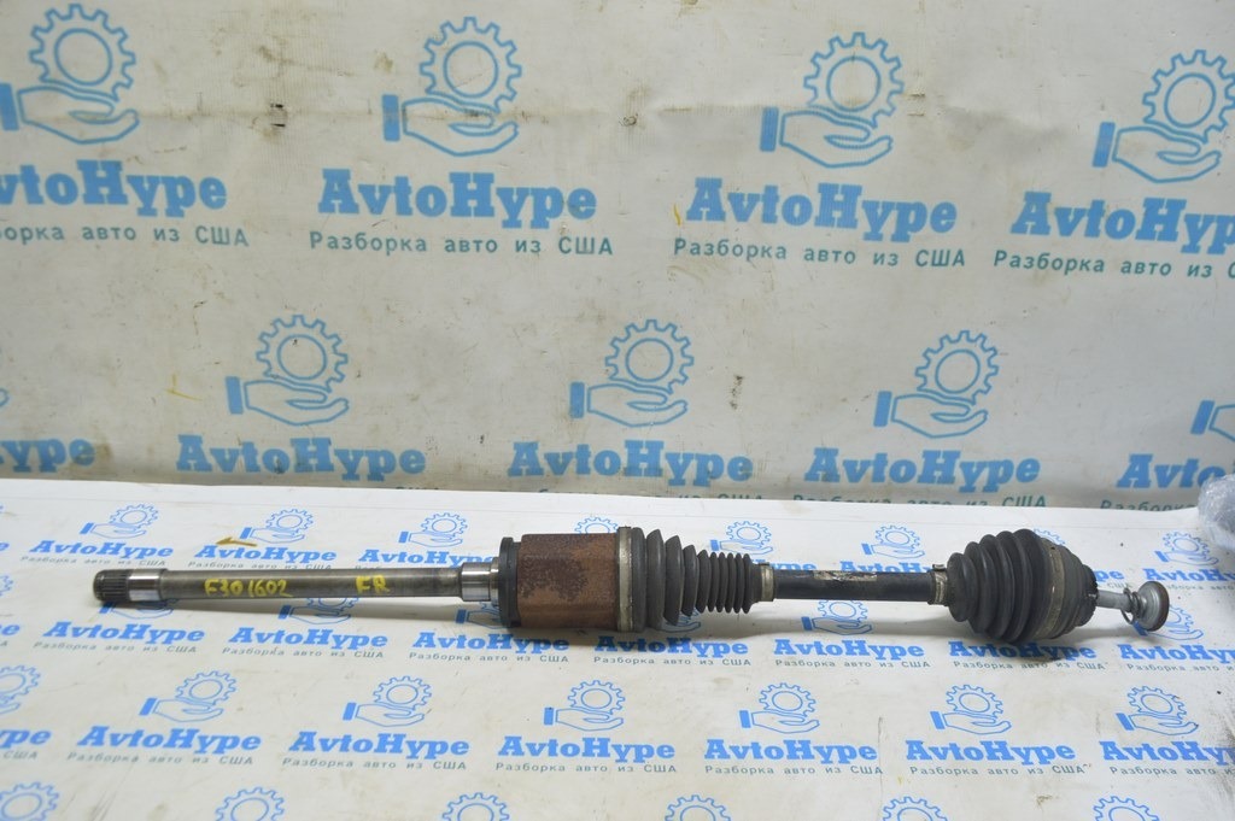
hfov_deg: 59.5
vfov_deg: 41.6
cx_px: 618
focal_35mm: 32
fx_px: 1080
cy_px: 410
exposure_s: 1/20
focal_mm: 21
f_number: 5.6
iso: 400
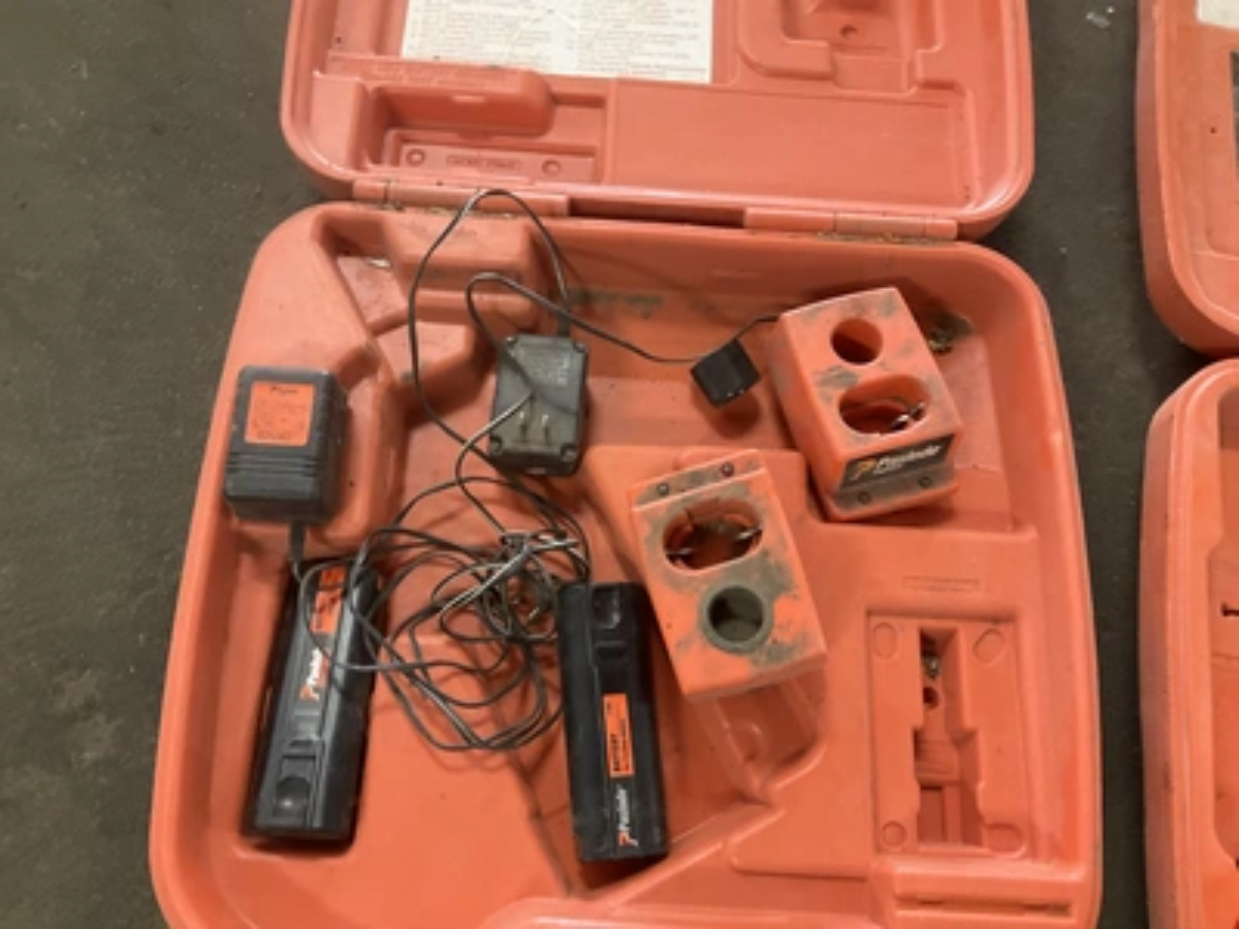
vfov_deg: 48.2
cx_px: 620
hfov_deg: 61.7
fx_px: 1038
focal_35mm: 29
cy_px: 464
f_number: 1.8
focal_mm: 3
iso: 250
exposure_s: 1/60
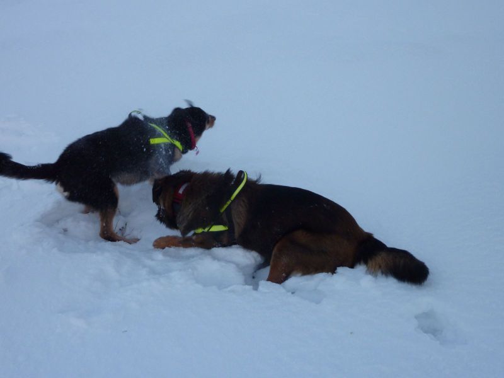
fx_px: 612
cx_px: 252
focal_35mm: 42
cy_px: 189
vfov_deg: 34.3
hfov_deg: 44.8
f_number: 3.7
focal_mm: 6.9
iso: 160
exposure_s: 1/200
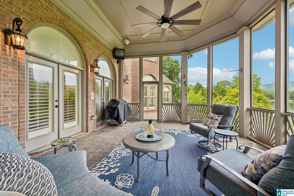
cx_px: 147
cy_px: 98
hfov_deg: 104.3
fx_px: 114
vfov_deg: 81.2
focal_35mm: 14
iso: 400
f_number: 8
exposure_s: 1/80
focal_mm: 14
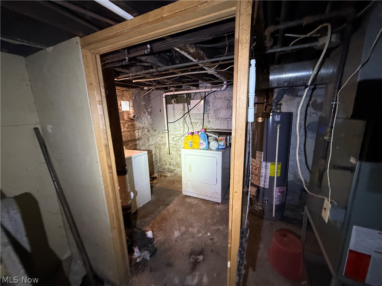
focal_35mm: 14
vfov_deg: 85.7
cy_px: 143
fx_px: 154
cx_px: 191
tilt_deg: -9.3
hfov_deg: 102.1
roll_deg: +4.1
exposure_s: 1/65
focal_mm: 2.22
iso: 400
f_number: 2.2
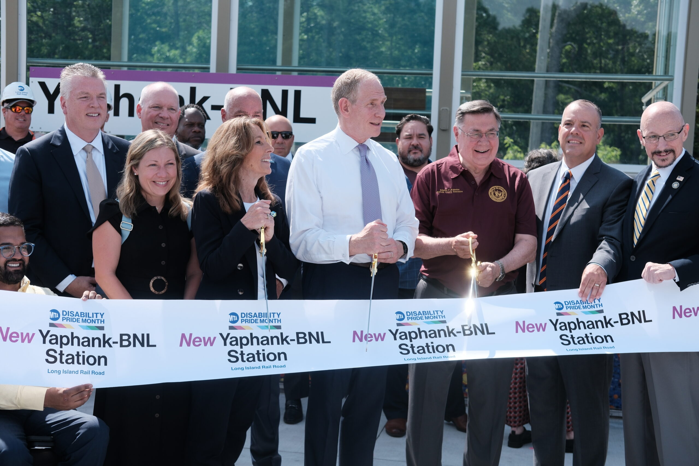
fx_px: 1029
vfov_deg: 25.5
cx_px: 350
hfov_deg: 37.5
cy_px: 233
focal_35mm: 53
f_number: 4
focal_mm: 35
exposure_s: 1/1400
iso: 320
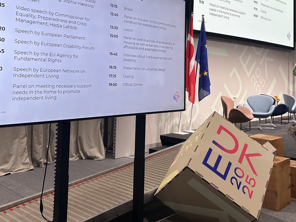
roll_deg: -1.1
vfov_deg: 34.4
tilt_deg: +3.3
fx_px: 351
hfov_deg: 45.7
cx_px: 166
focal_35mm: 41
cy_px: 57
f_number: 1.5
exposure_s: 1/100
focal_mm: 5.7
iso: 80
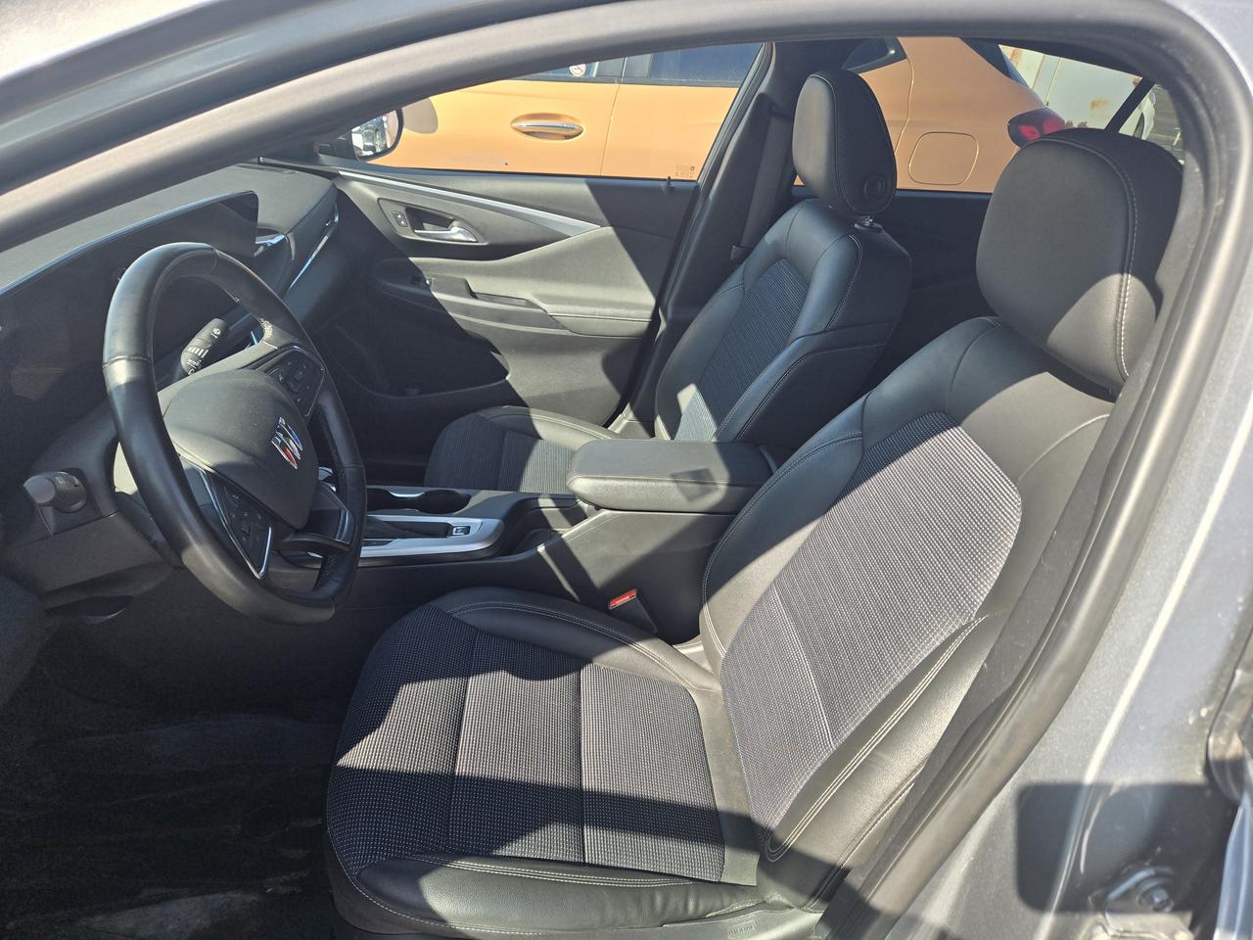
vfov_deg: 58.9
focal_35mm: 23
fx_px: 833
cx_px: 626
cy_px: 470
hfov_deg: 73.9
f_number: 1.8
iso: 25
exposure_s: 1/419
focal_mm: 5.4
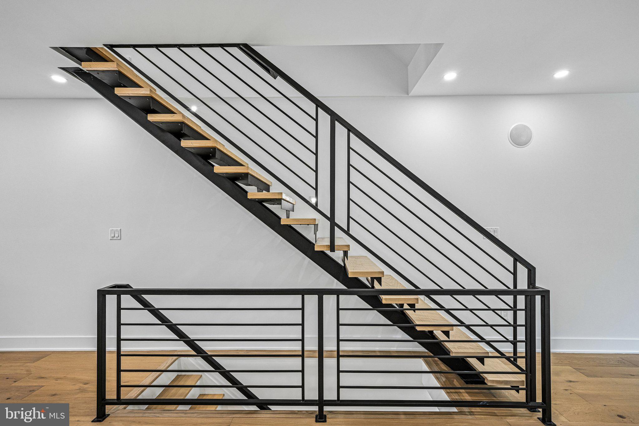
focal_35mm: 16
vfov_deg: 73.7
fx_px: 284
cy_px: 213
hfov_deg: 96.7
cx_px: 320
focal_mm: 16
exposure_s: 1/50
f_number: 8
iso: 800
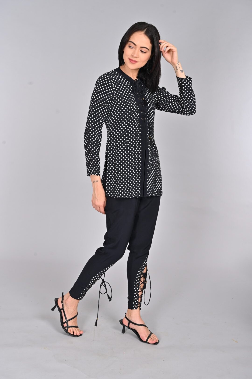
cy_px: 190
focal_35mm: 50
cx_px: 126
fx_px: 526
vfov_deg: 39.6
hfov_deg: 27.0
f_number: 8
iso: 320
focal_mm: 50
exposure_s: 1/160
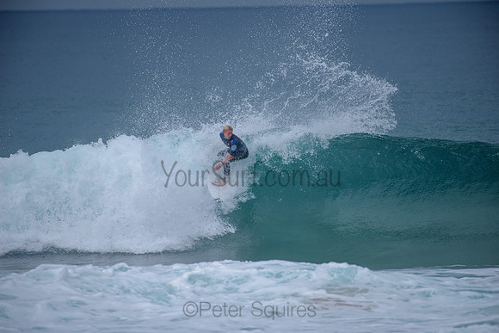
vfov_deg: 2.8
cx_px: 250
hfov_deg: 4.1
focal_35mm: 500
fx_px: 6932
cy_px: 166
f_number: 5.6
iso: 180
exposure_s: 1/2000
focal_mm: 500
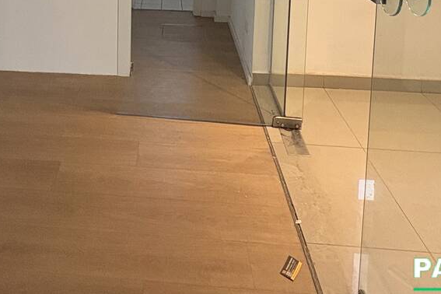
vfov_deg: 28.6
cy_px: -99
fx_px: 453
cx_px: 140
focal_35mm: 37
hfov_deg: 50.8
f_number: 2.2
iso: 250
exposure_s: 1/60
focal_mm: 2.22
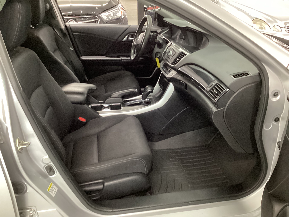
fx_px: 259
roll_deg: +0.6
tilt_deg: -27.0
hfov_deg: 58.4
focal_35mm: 31
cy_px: 108
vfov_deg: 45.4
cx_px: 144
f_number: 2.4
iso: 640
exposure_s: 1/25
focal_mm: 3.3
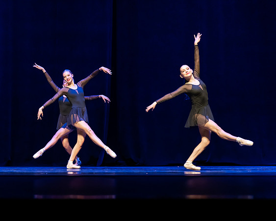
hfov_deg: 17.1
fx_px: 913
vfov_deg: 13.8
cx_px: 70
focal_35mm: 112
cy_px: 85
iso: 4000
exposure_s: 1/640
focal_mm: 79
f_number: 2.5
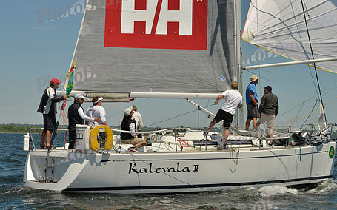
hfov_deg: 22.8
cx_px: 179
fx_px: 835
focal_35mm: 91
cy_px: 102
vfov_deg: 14.3
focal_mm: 70
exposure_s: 1/1600
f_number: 10
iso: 280
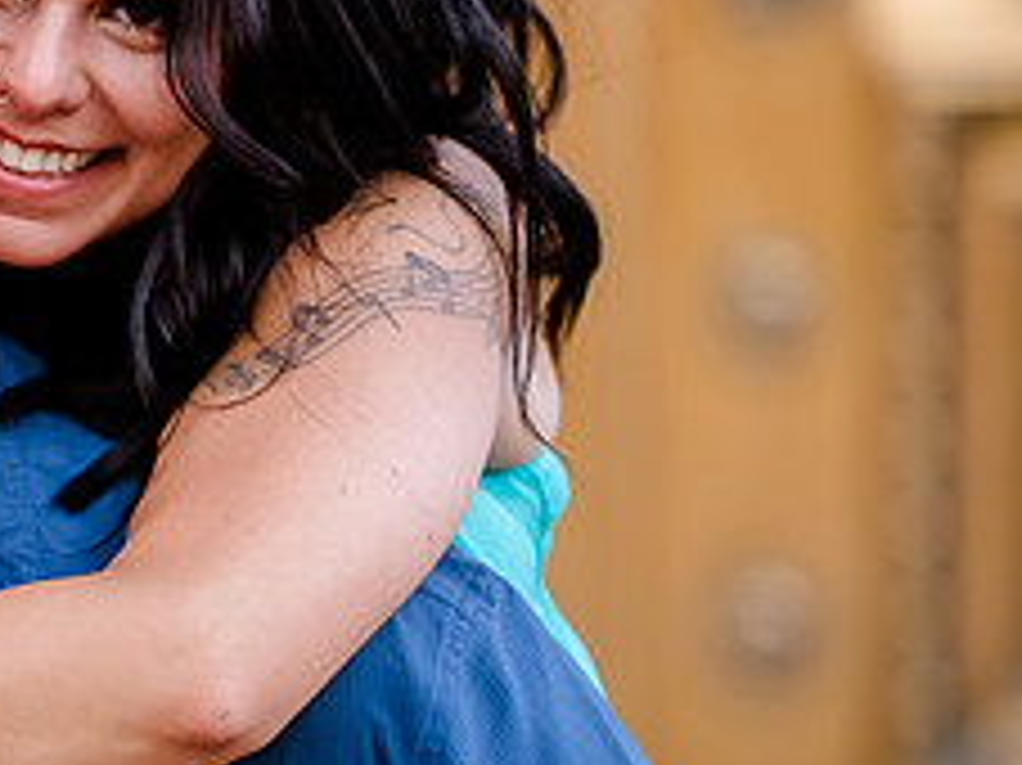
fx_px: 10003
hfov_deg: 5.8
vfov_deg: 4.4
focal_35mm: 339
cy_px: 352
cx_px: -133
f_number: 2.8
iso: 500
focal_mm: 130
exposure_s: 1/250
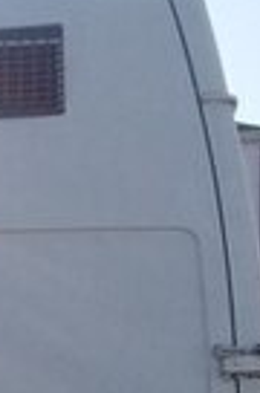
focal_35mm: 118
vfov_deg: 16.4
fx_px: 1285
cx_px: -107
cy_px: 511
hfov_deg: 11.2
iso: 50
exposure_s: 1/1121
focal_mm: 3.3
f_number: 2.2
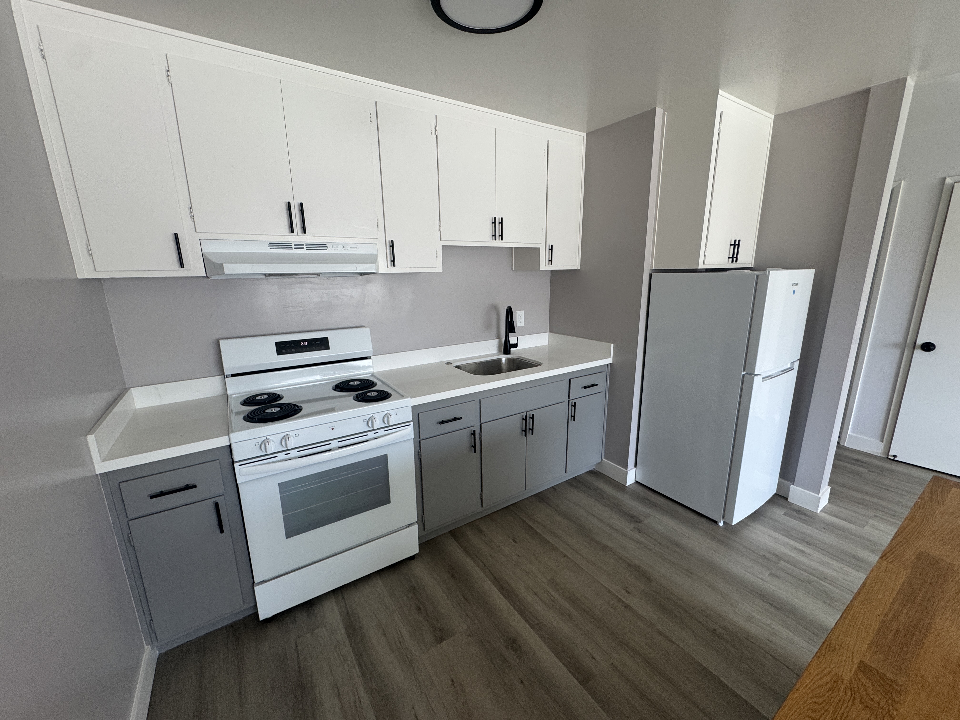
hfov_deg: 102.1
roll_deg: -0.1
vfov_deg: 85.7
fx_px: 388
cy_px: 360
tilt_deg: -14.4
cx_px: 480
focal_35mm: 14
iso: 125
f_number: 2.2
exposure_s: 1/99
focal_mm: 2.22
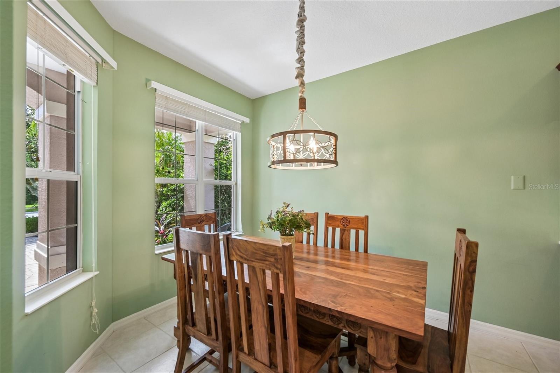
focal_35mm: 14
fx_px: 218
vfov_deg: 81.2
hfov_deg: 104.3
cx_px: 280
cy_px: 186
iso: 400
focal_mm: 14
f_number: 8
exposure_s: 1/13
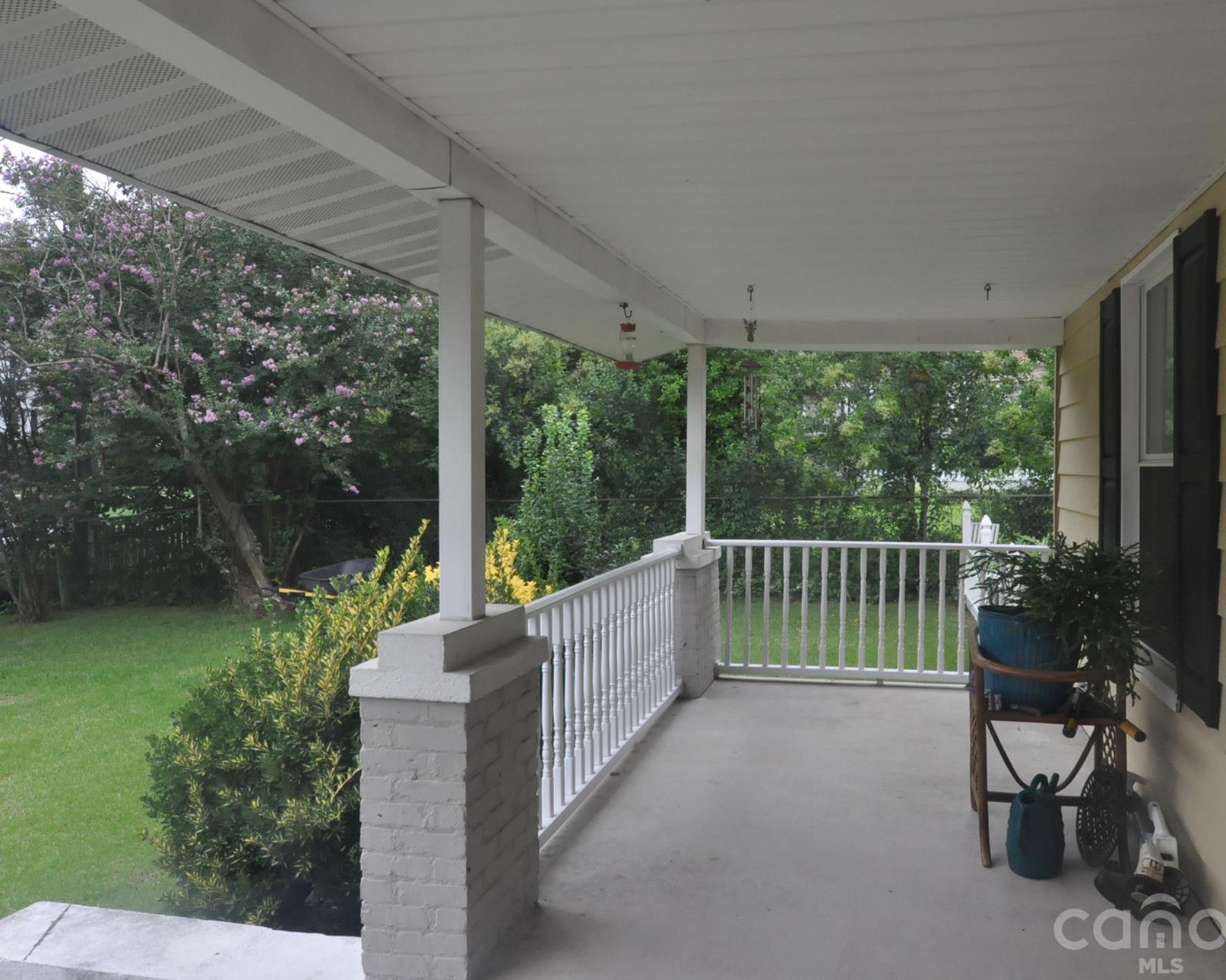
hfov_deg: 67.5
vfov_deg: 56.8
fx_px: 907
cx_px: 733
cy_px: 470
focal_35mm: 25
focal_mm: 14
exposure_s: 1/160
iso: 1250
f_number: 6.3
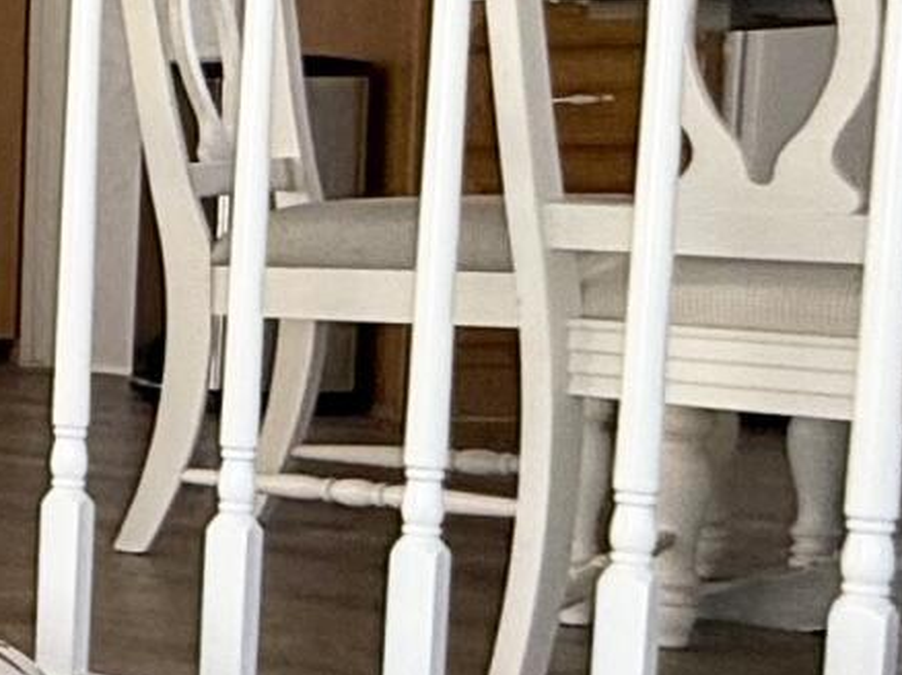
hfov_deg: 13.9
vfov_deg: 15.4
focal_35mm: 96
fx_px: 2500
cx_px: -1304
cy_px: 300
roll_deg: +0.7
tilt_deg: -6.1
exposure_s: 1/99
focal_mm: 2.22
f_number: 2.2
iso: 100
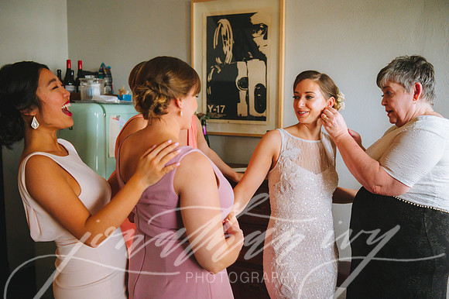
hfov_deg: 53.2
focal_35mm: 36
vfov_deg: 36.8
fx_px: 449
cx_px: 224
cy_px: 150
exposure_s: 1/1000
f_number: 2.8
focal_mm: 36
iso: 6400
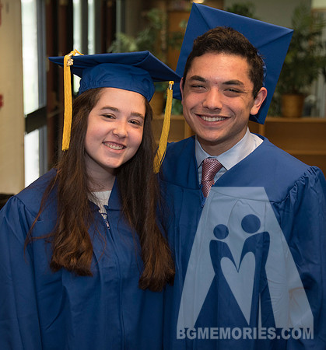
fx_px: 991
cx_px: 143
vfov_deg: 20.0
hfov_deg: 18.7
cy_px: 175
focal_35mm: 90
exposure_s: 1/100
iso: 1000
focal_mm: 68
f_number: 4.8
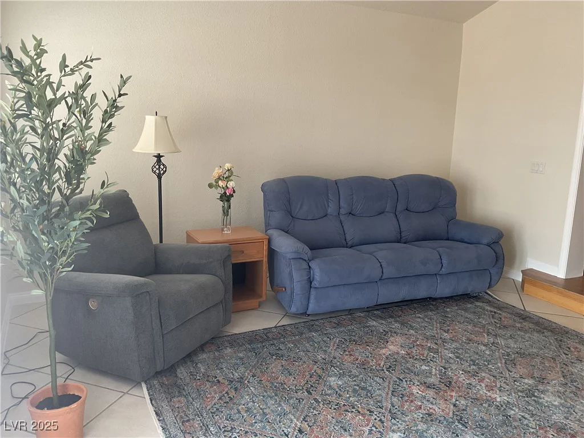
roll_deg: -4.0
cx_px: 292
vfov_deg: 48.2
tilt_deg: -12.2
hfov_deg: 61.7
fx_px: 489
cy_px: 219
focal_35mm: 29
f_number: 1.8
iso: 64
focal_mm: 3
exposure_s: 1/60
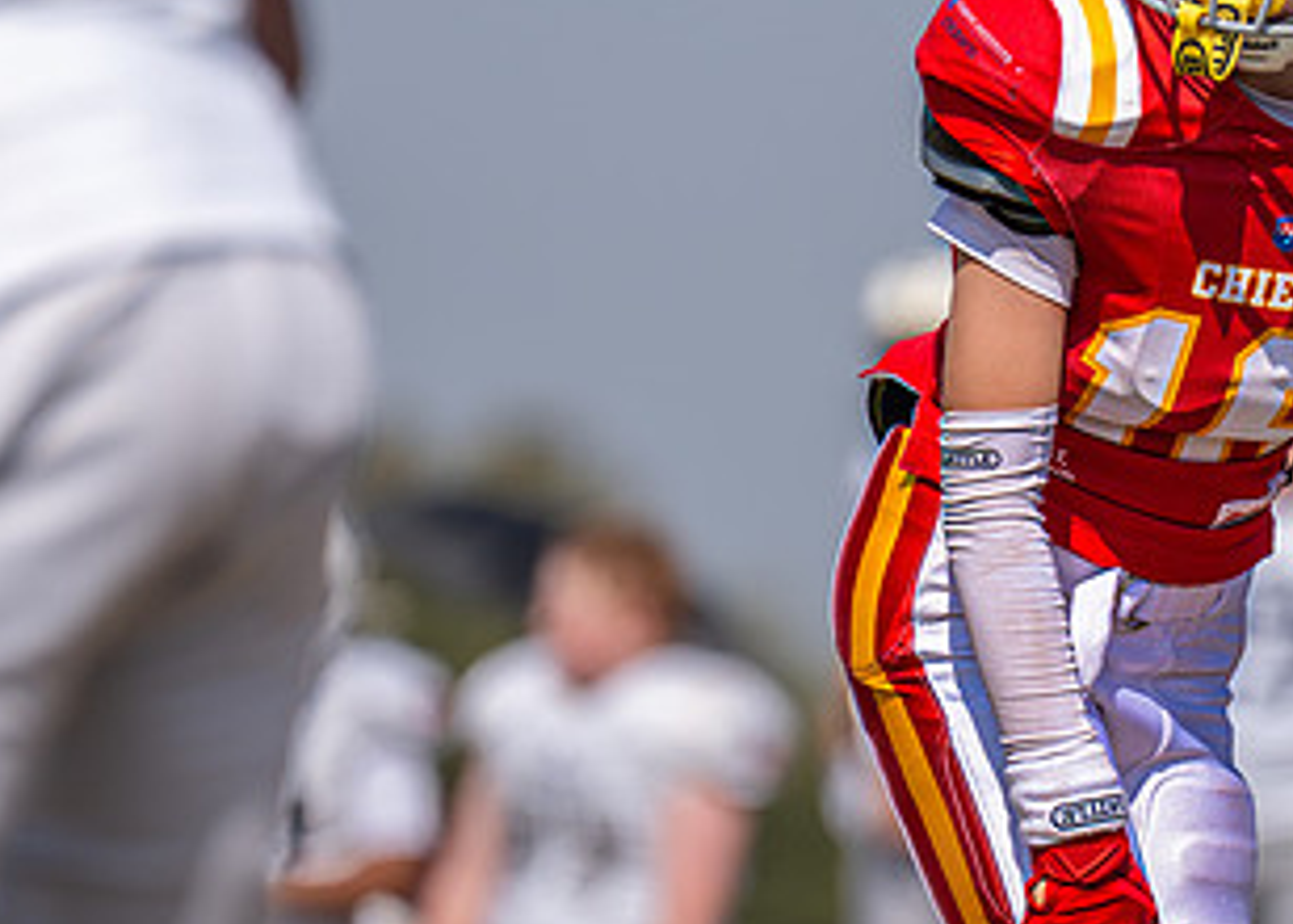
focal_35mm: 759
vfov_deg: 1.9
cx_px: 1329
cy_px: 684
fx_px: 27872
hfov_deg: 2.7
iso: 125
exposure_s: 1/3200
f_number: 2.8
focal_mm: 200
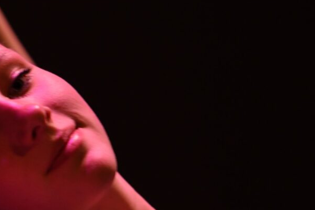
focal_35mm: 445
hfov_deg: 4.6
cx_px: 51
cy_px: 122
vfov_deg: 3.1
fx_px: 3893
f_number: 2.8
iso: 1250
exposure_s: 1/200
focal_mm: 175
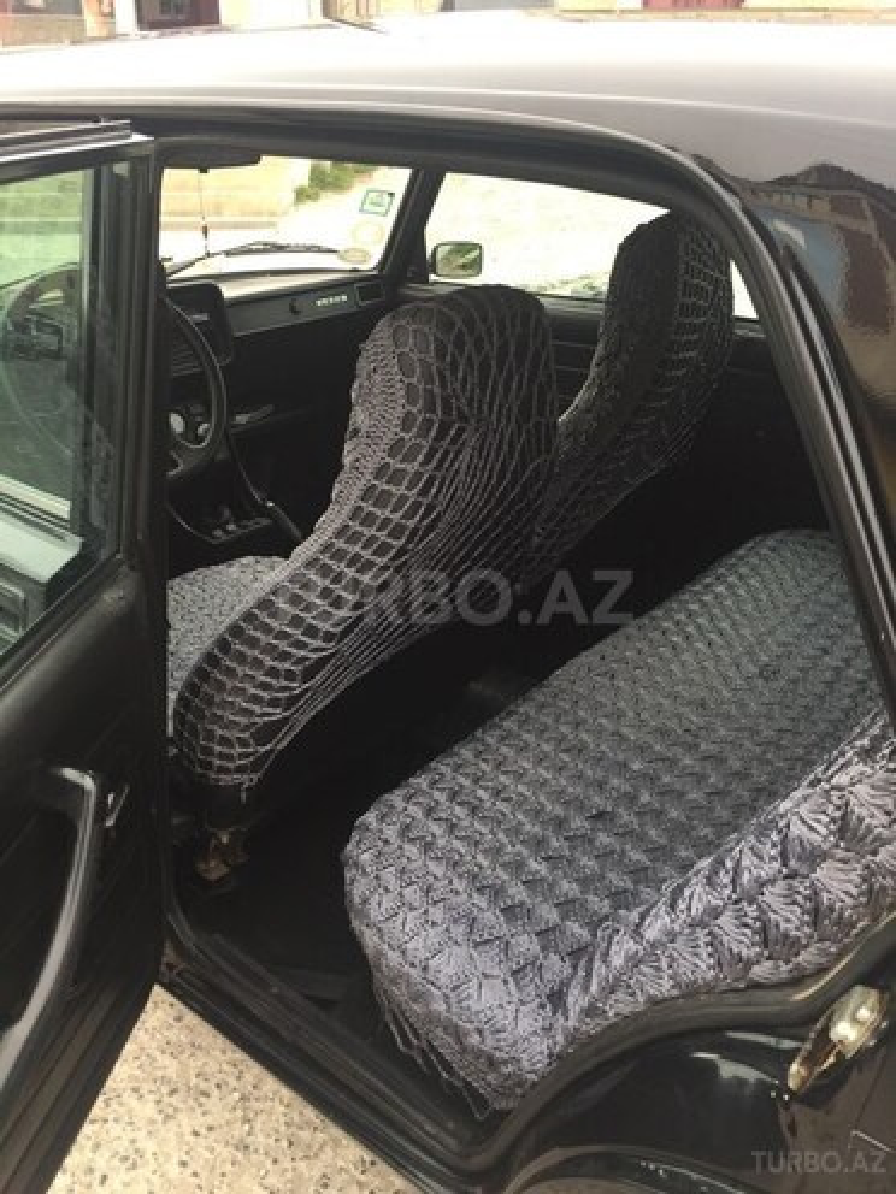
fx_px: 1001
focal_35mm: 29
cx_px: 448
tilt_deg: -22.3
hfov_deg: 48.2
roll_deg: -0.7
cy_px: 597
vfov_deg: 61.7
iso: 50
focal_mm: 4.15
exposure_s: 1/100
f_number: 2.2
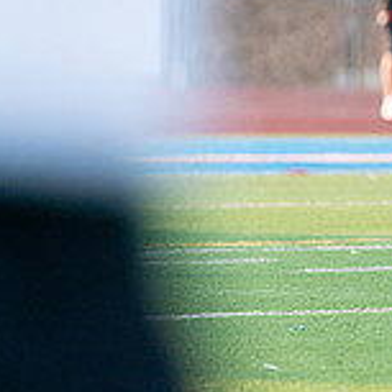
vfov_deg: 2.7
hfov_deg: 2.7
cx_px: 723
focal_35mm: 644
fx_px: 8251
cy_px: 17
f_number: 2.8
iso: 500
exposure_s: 1/1600
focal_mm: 200
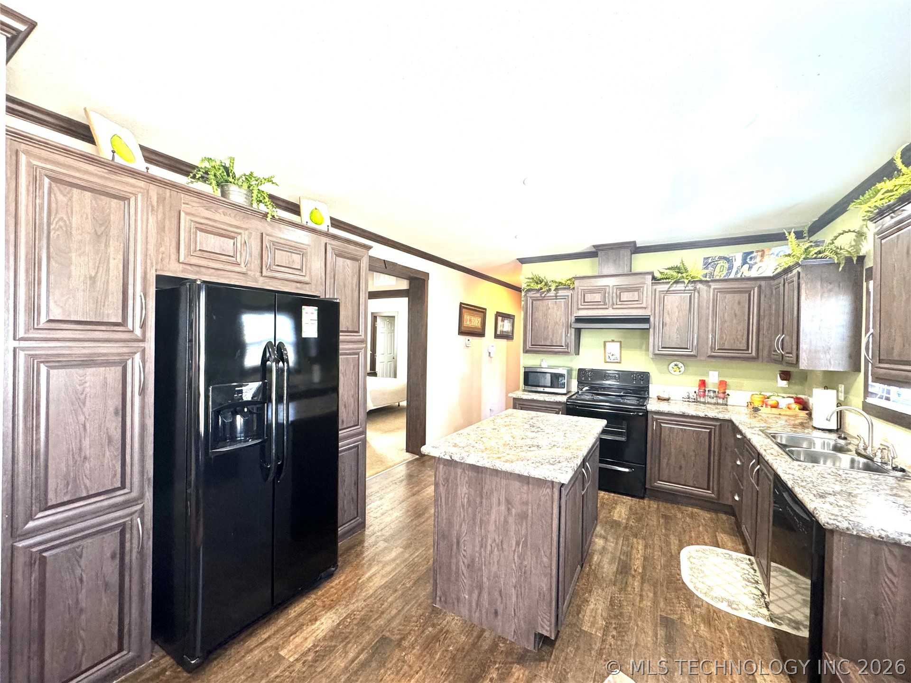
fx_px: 368
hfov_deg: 102.1
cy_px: 342
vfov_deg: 85.7
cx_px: 456
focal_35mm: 14
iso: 320
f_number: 2.2
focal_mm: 2.22
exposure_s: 1/60
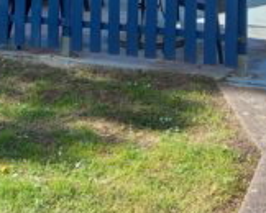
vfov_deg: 16.3
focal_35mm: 86
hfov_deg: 22.2
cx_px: 103
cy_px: -109
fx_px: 678
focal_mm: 4.6
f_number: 2
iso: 25
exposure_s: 1/262
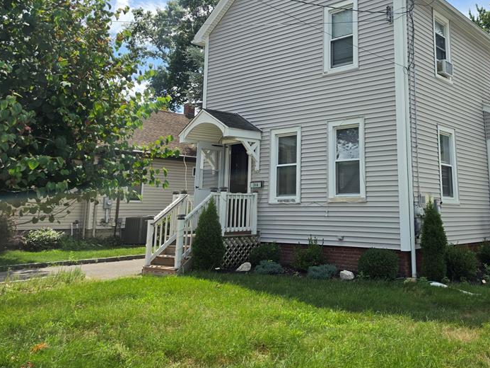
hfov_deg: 53.0
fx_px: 481
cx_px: 324
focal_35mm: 34
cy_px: 124
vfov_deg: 41.3
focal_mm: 6.5
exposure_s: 1/7939
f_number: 1.4
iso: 64
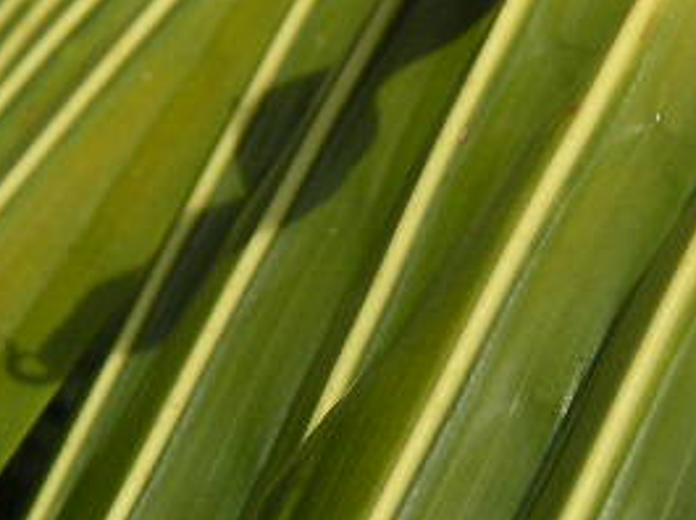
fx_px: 2671
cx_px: 510
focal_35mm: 133
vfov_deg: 11.0
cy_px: 18
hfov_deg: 14.8
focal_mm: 8.5
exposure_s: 1/750
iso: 50
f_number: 3
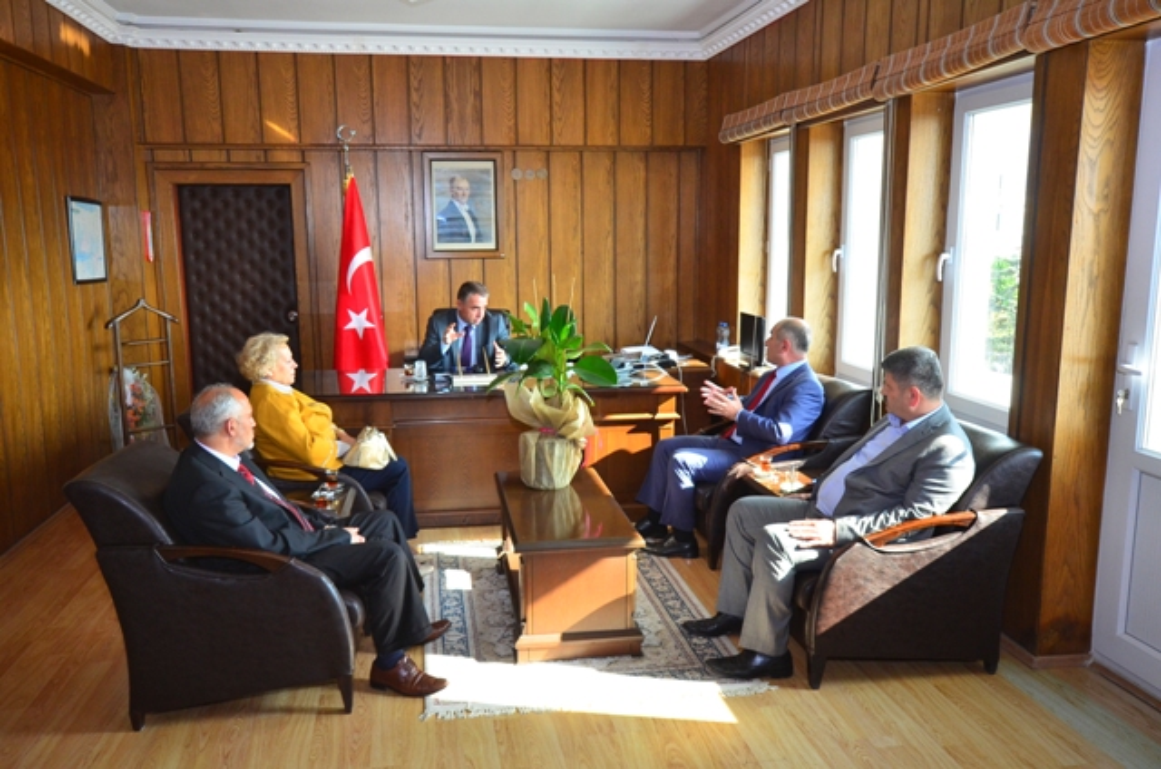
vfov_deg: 43.4
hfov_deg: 62.0
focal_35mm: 30
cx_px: 580
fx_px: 966
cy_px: 384
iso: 1000
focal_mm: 20
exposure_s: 1/125
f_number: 5.6
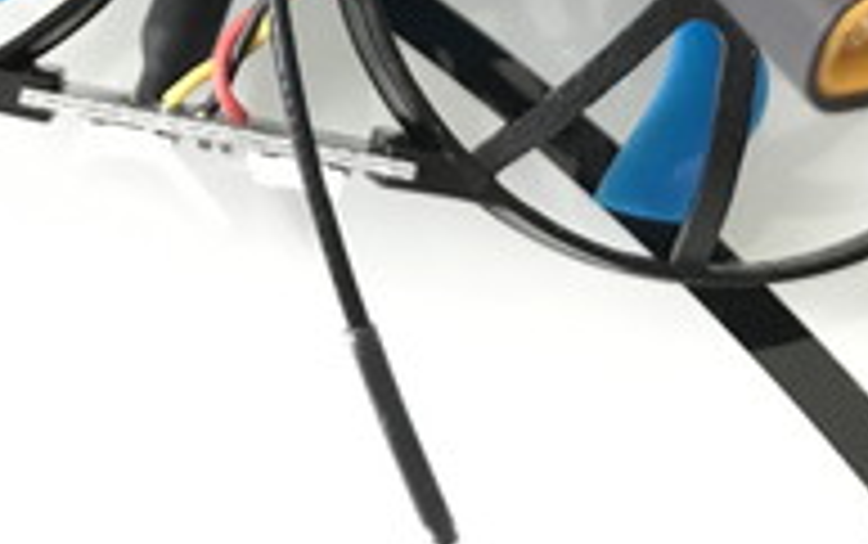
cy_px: -380
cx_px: 324
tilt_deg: -54.5
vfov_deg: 13.5
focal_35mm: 89
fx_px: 2107
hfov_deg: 23.2
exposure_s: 1/17
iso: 40
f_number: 1.8
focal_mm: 3.99
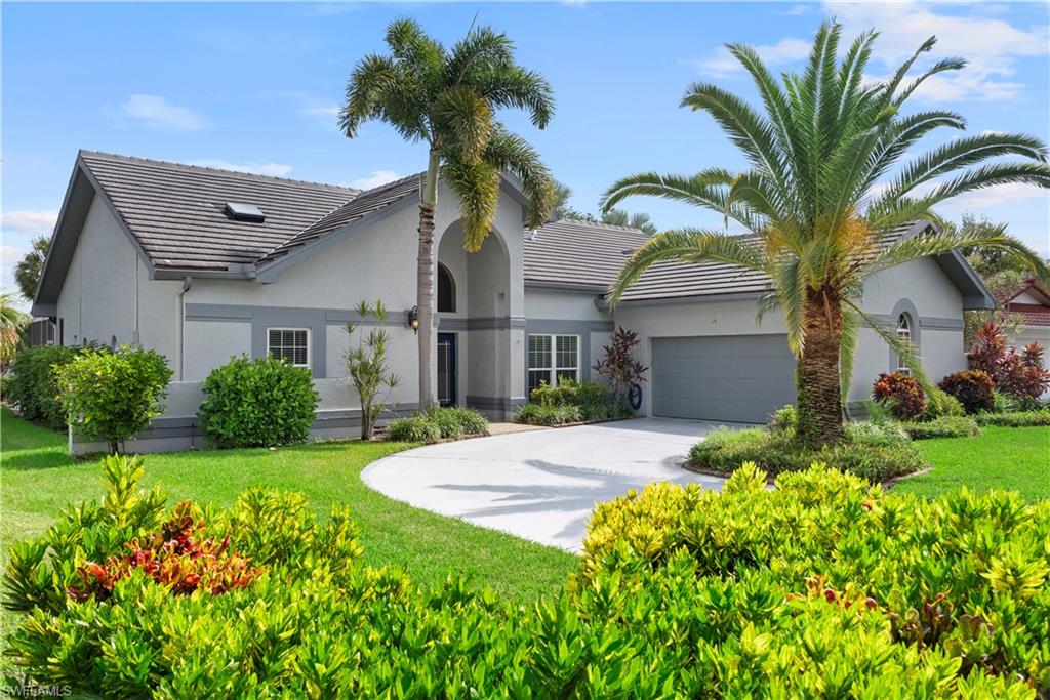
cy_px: 350
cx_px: 525
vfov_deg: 46.4
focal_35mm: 28
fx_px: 817
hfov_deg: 65.5
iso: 2000
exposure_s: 1/2000
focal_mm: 28
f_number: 11
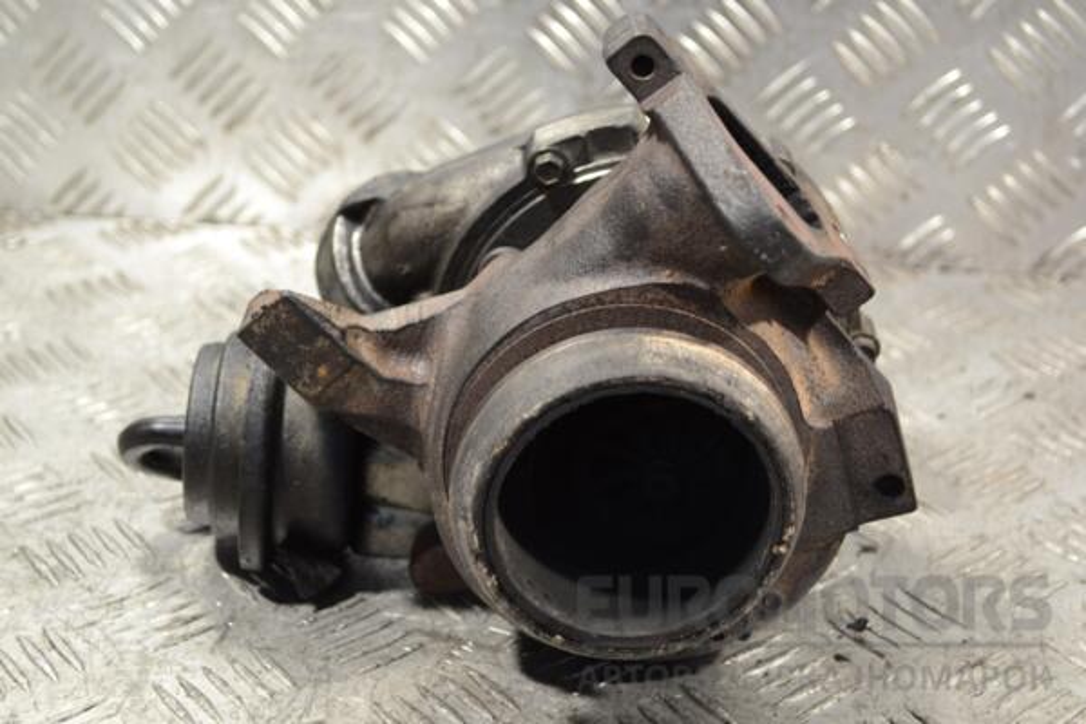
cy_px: 362
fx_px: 1810
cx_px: 543
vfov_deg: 22.6
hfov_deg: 33.4
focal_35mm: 60
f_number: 5.3
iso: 400
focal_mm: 40
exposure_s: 1/30
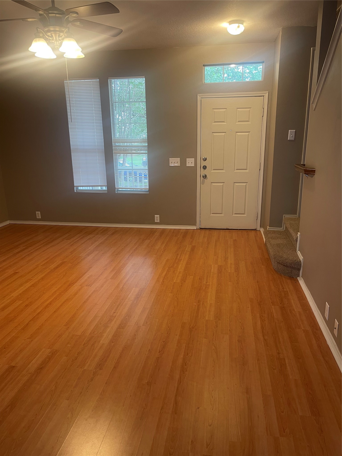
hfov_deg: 54.9
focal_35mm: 25
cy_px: 228
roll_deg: -0.1
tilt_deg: -16.5
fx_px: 329
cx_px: 171
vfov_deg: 69.4
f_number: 1.6
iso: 80
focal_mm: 5.1
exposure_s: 1/60
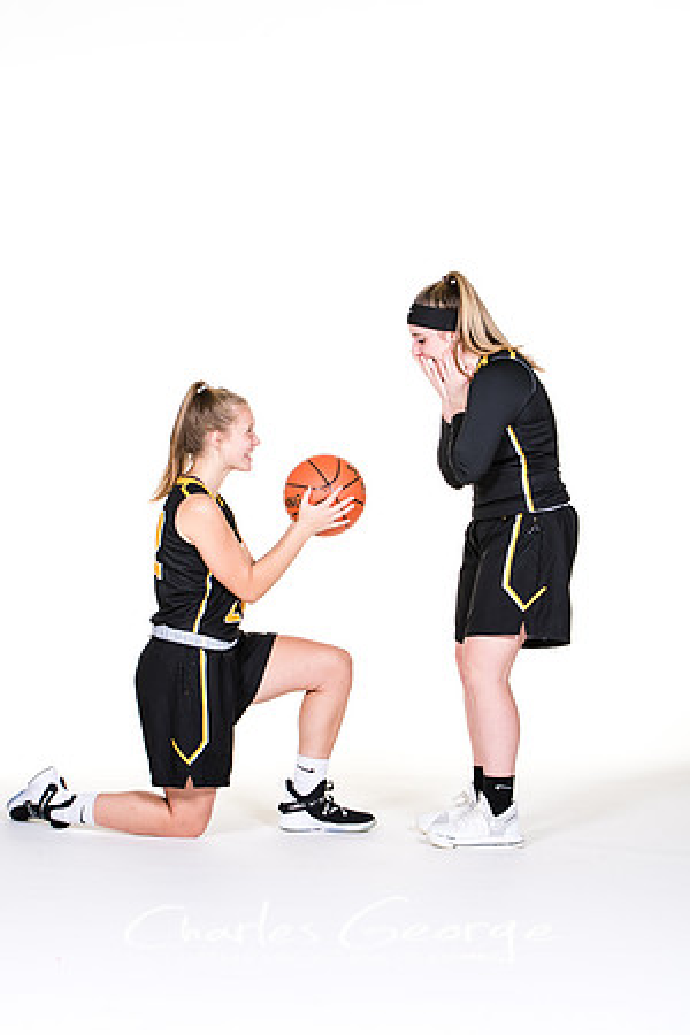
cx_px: 345
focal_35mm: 112
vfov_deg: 18.2
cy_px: 518
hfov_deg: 12.2
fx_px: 3234
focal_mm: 75
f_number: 6.3
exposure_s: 1/160
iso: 200
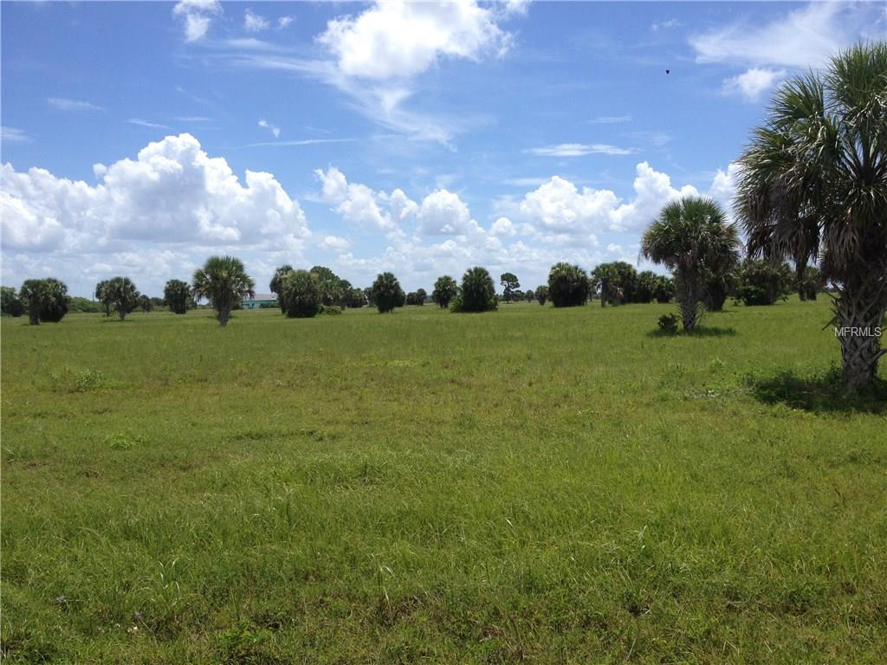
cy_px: 332
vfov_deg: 40.7
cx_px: 444
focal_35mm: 35
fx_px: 897
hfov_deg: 52.6
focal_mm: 4.28
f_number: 2.4
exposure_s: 1/2045
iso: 50
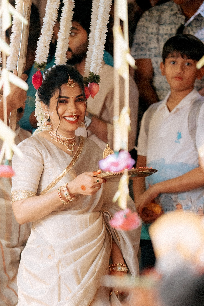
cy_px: 283
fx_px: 1538
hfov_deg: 7.6
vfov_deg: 11.3
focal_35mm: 181
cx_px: 118
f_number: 1.4
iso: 800
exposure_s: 1/800
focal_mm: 85
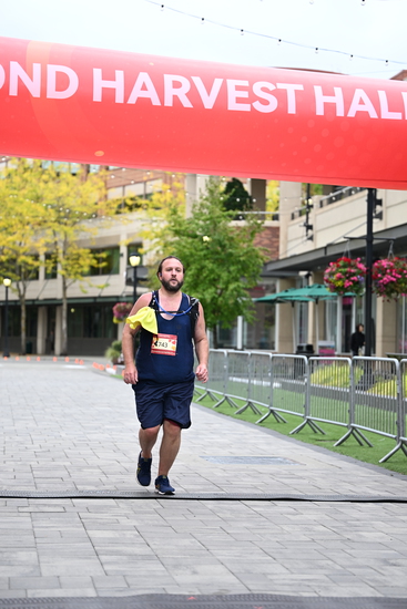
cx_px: 204
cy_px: 304
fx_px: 1322
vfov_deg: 26.0
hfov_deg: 17.5
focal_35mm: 78
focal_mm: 78
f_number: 2.8
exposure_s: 1/1250
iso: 400
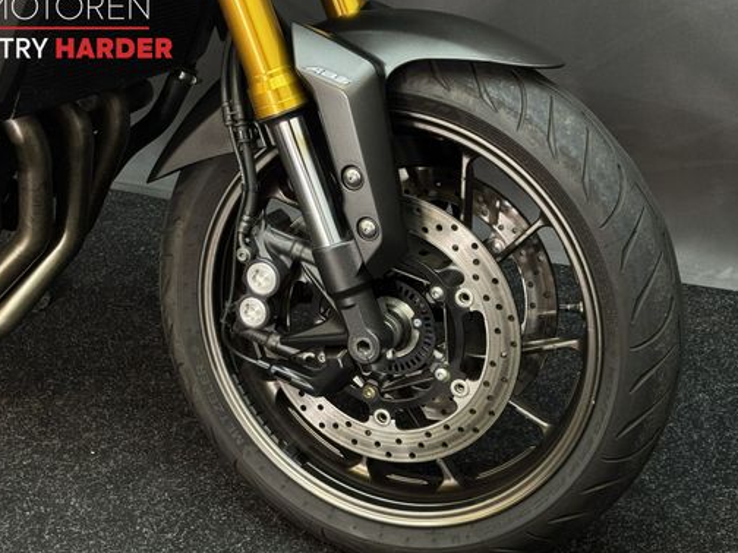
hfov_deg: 31.7
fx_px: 1300
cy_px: 287
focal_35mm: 61
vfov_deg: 24.0
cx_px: 407
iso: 200
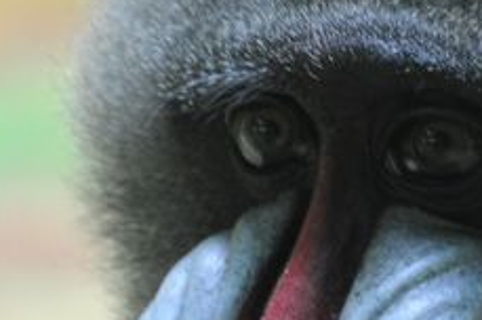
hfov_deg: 1.5
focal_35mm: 1339
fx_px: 17902
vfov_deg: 1.0
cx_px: 461
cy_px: 265
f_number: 5.6
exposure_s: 1/40
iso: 800
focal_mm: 200
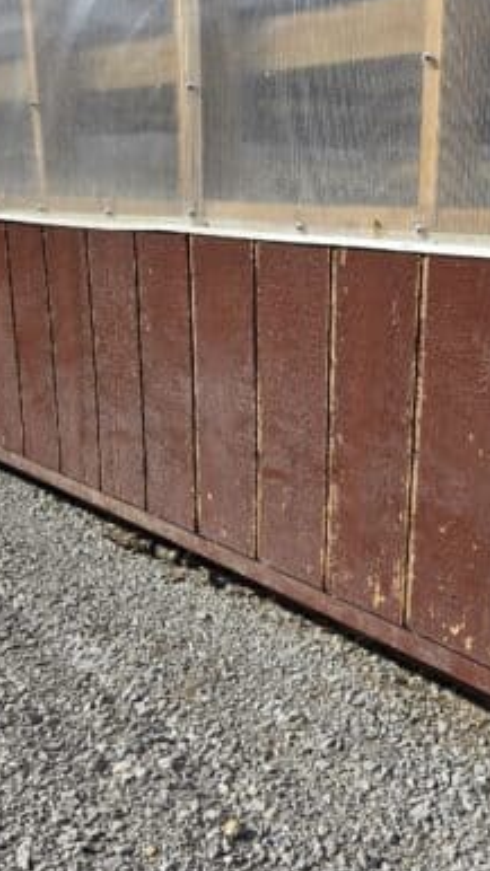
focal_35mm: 39
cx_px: 393
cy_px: 487
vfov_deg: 51.5
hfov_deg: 29.7
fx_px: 901
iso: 25
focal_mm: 5.4
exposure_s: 1/2614
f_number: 1.8
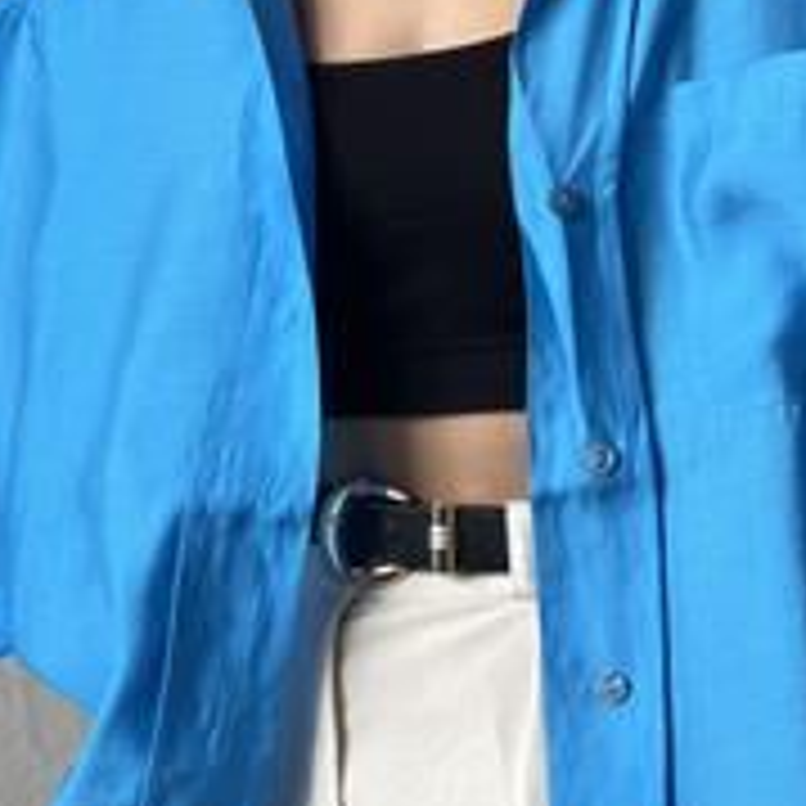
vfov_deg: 17.2
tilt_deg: +3.7
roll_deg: +0.6
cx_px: 531
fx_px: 2661
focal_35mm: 101
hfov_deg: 17.2
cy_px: 392
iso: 64
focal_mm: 6.86
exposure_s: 1/121
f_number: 1.78
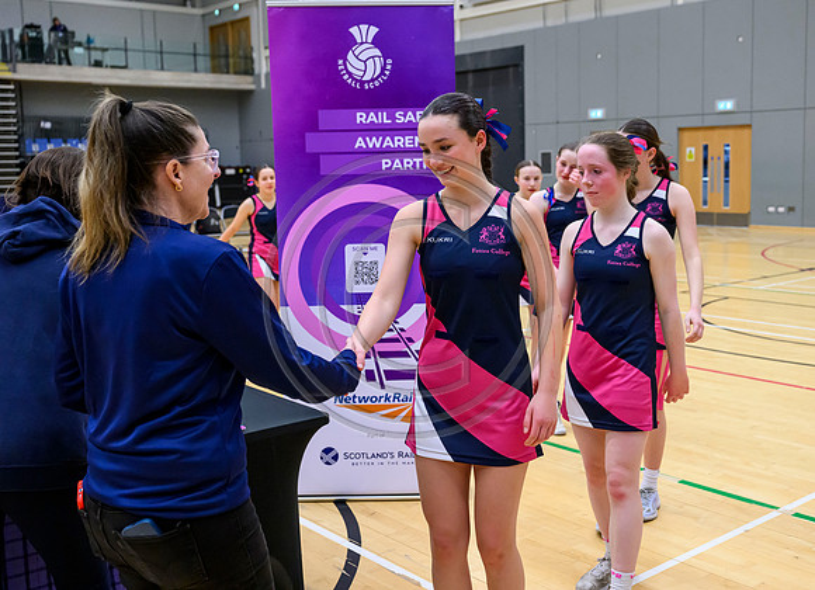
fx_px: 936
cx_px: 482
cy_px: 269
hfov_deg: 46.8
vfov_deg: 35.0
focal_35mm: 40
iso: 5000
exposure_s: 1/500
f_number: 4
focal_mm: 35
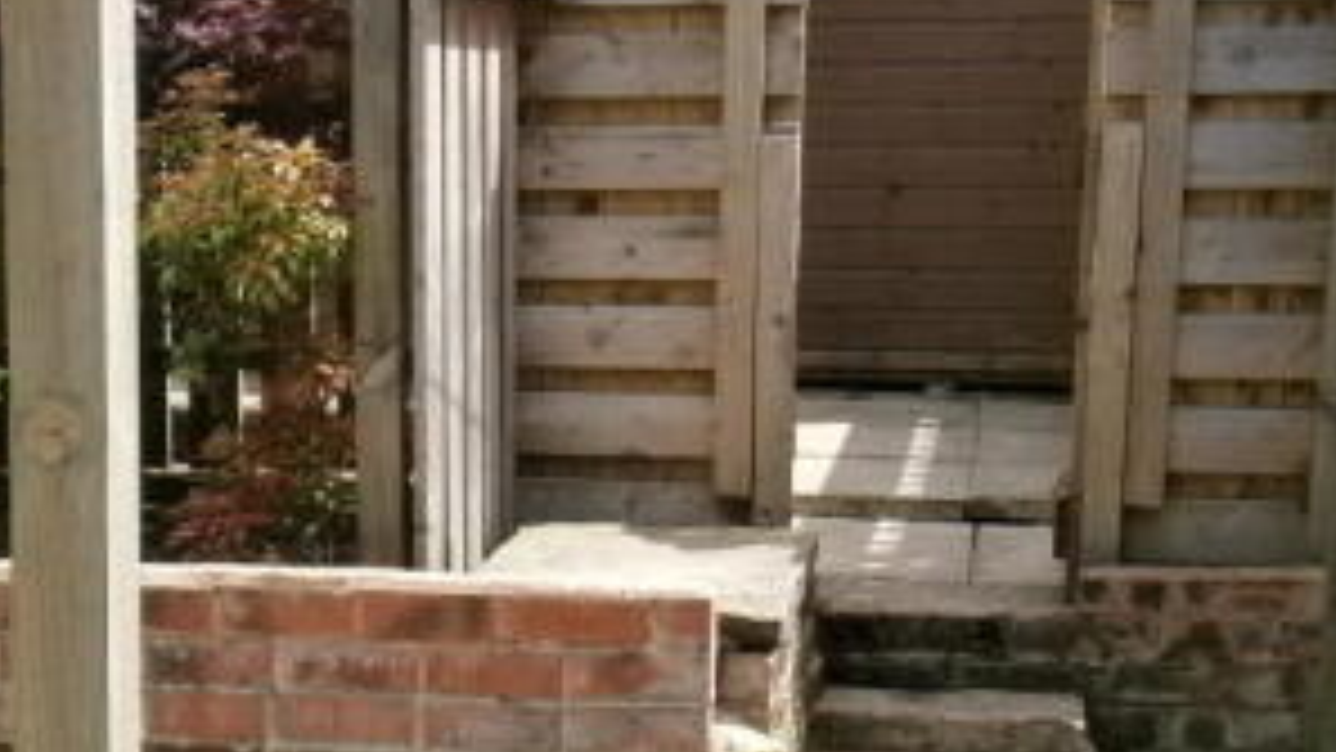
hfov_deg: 27.3
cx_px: 385
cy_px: 669
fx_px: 2728
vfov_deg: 15.5
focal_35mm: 77
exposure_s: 1/640
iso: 80
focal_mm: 6.4
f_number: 3.1
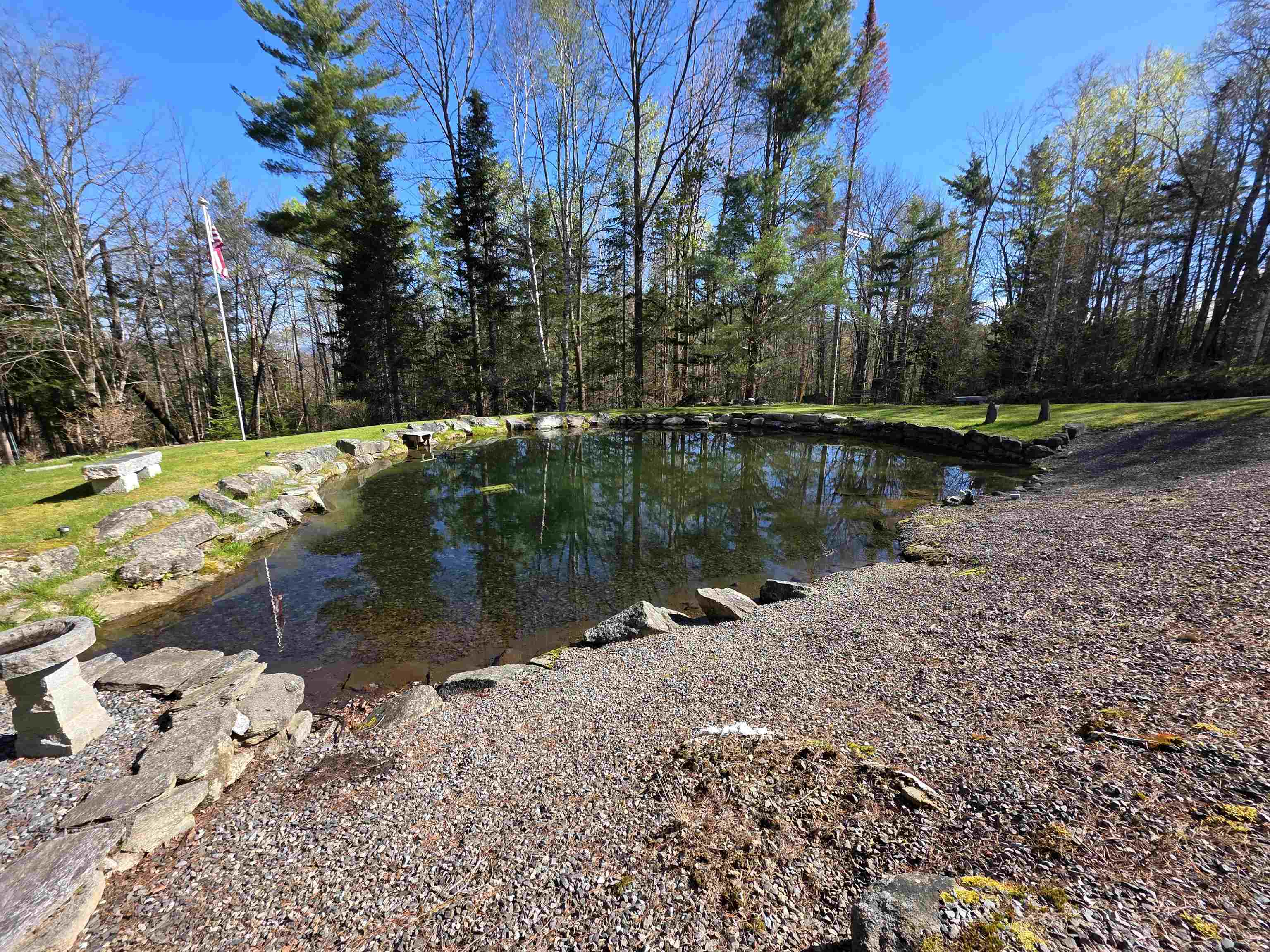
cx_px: 635
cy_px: 476
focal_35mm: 13
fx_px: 477
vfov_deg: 89.9
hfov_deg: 106.2
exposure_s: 1/2000
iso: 100
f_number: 1.9
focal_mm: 2.2
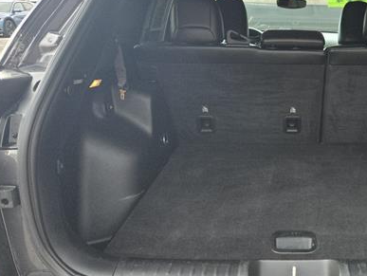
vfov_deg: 37.8
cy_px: 139
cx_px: 293
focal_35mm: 38
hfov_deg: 46.4
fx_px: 403
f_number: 1.8
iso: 160
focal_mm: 5.4
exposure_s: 1/526
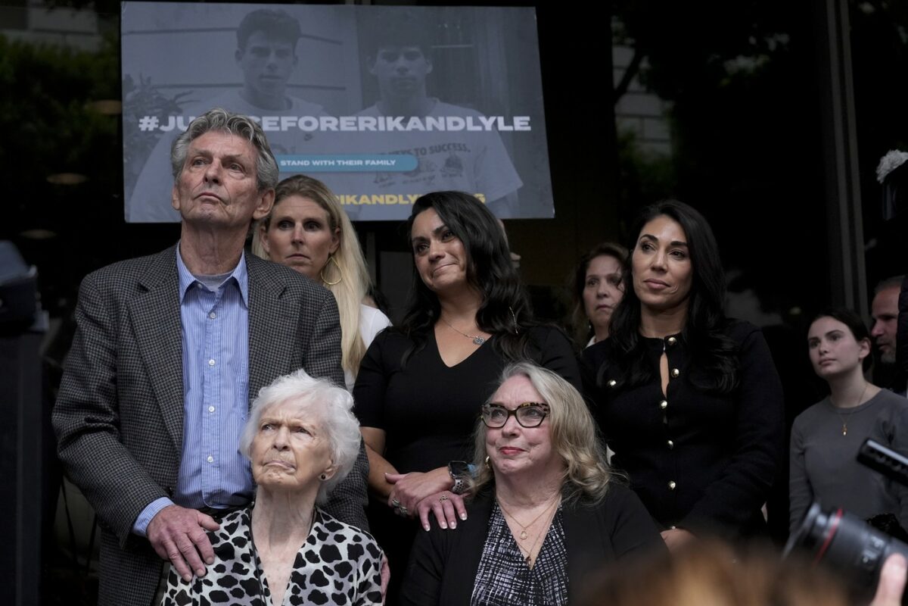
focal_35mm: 73
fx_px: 1841
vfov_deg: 18.7
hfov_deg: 27.7
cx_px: 454
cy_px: 303
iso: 3200
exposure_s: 1/400
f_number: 6.3
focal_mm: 73
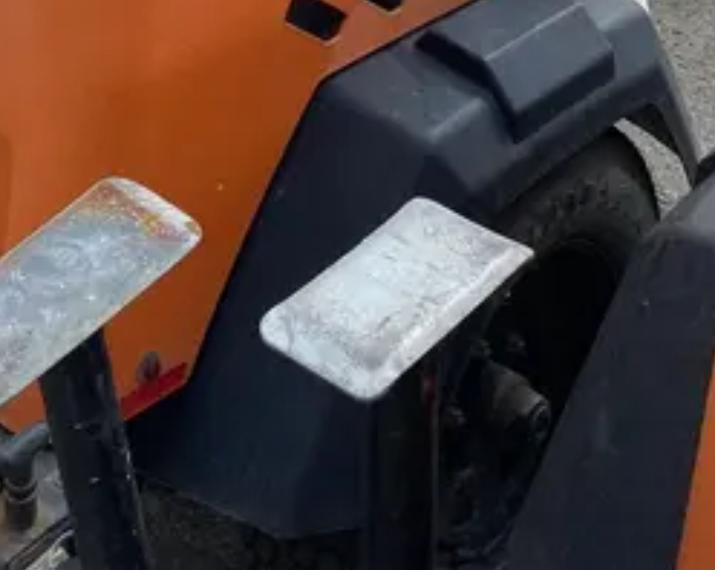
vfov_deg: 16.7
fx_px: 1586
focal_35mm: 75
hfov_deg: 25.2
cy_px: -482
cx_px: 190
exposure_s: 1/3300
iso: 32
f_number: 1.8
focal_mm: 4.25
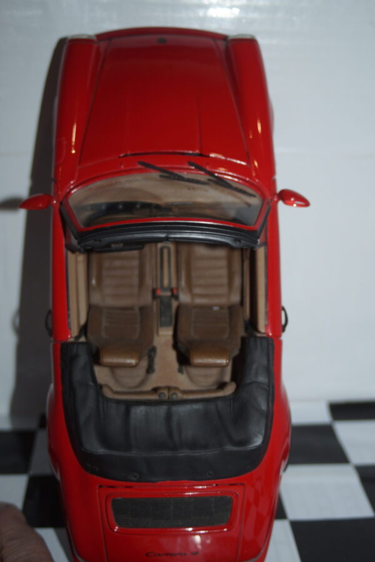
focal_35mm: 45
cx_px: 188
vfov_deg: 43.6
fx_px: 703
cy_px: 281
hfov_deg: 29.9
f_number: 4
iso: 100
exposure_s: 1/80
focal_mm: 30
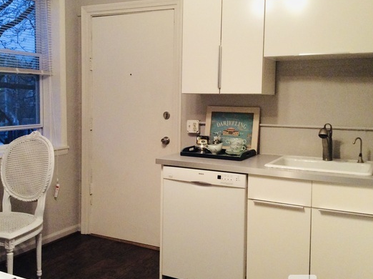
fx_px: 441
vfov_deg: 35.0
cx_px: 165
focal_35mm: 41
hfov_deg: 45.7
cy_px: 124
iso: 160
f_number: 2.4
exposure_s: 1/24
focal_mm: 3.3
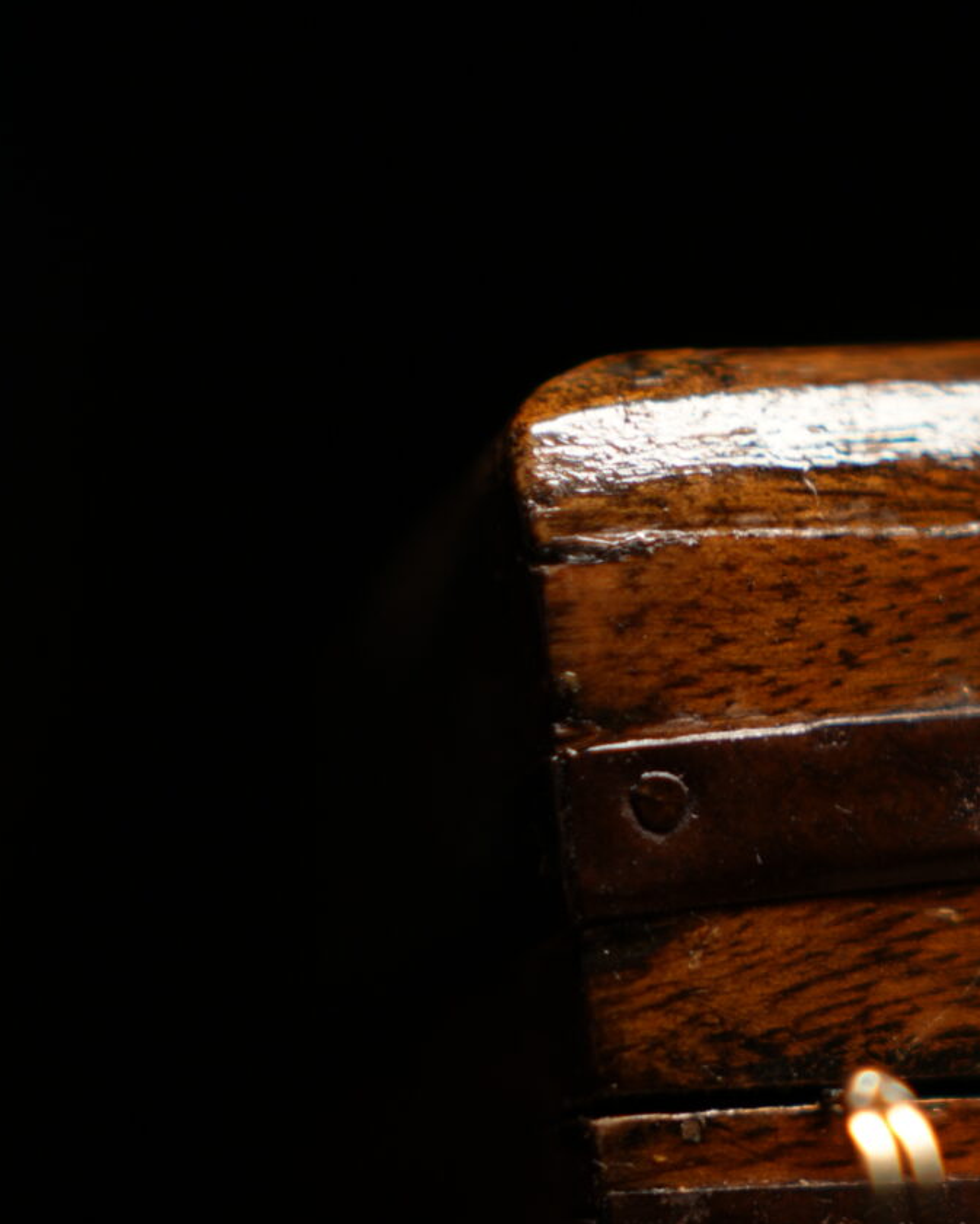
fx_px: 3625
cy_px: 1566
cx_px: 930
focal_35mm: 100
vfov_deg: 18.0
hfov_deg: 15.2
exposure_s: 1/100
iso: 125
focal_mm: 35
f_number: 1.4
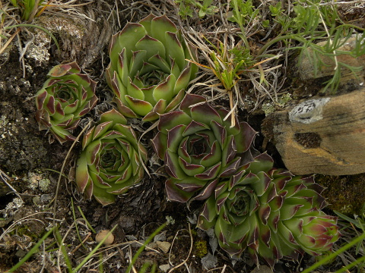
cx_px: 182
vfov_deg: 19.6
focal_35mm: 75
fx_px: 791
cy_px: 136
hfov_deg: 26.0
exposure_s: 1/160
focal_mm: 13.4
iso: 100
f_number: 4
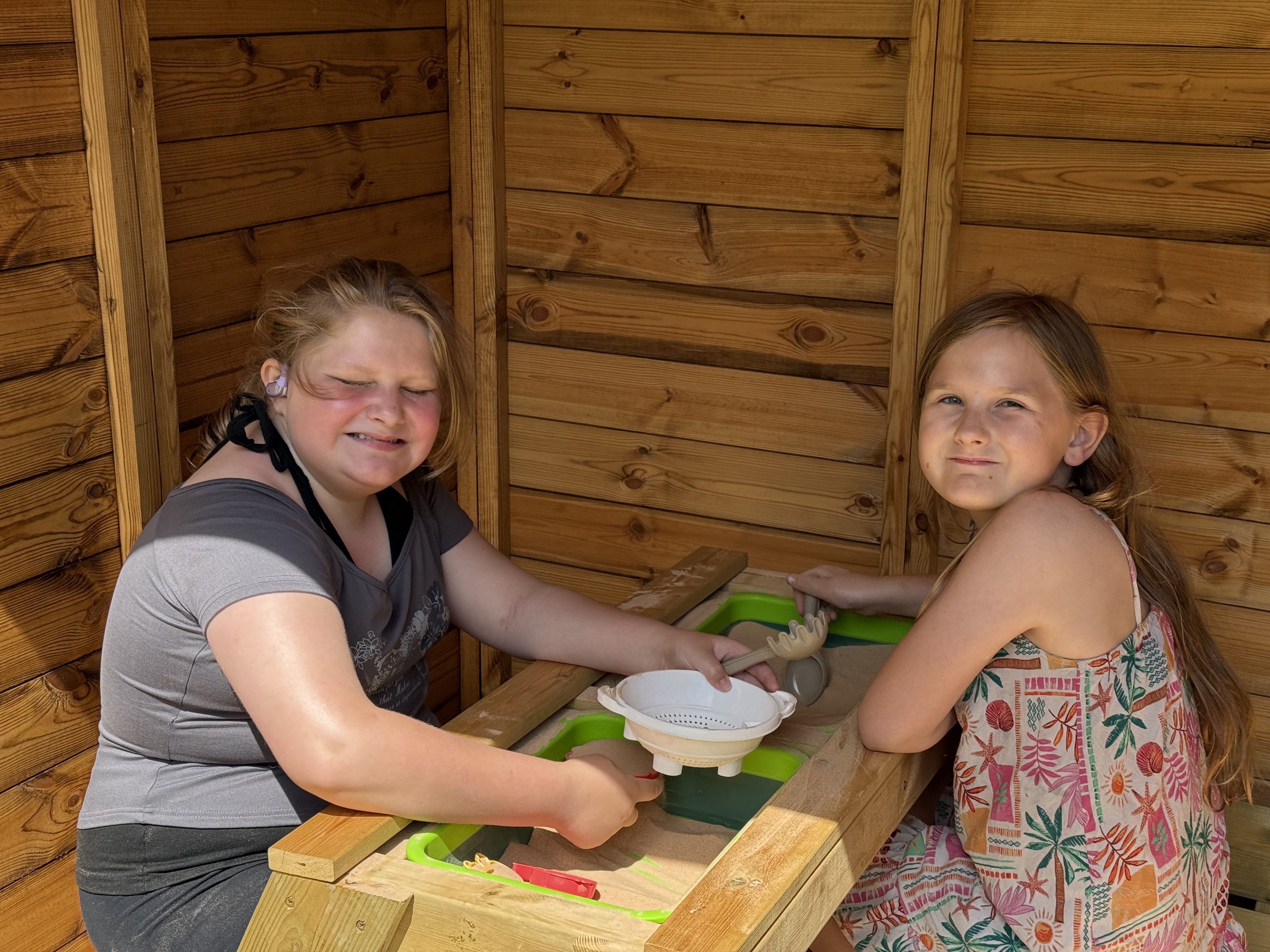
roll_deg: +0.6
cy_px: 476
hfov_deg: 39.7
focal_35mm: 48
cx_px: 635
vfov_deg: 30.3
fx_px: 1761
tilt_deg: -15.5
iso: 100
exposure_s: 1/1403
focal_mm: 6.76
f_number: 1.78
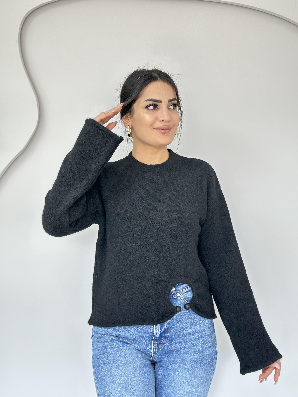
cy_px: 198
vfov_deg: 39.7
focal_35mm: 48
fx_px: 551
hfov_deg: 30.3
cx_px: 149
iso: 80
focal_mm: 6.86
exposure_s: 1/50
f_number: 1.78
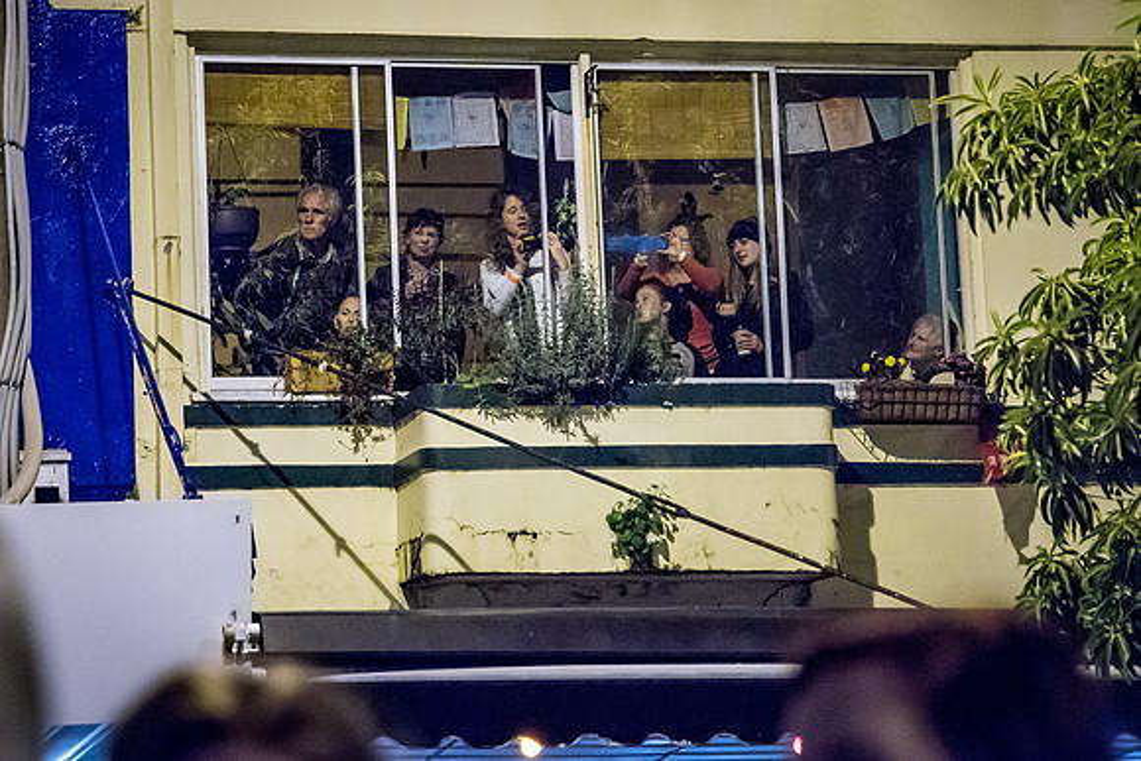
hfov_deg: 19.5
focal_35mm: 105
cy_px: 380
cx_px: 570
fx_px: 3329
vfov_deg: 13.0
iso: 18102
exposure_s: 1/125
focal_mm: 105
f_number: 4
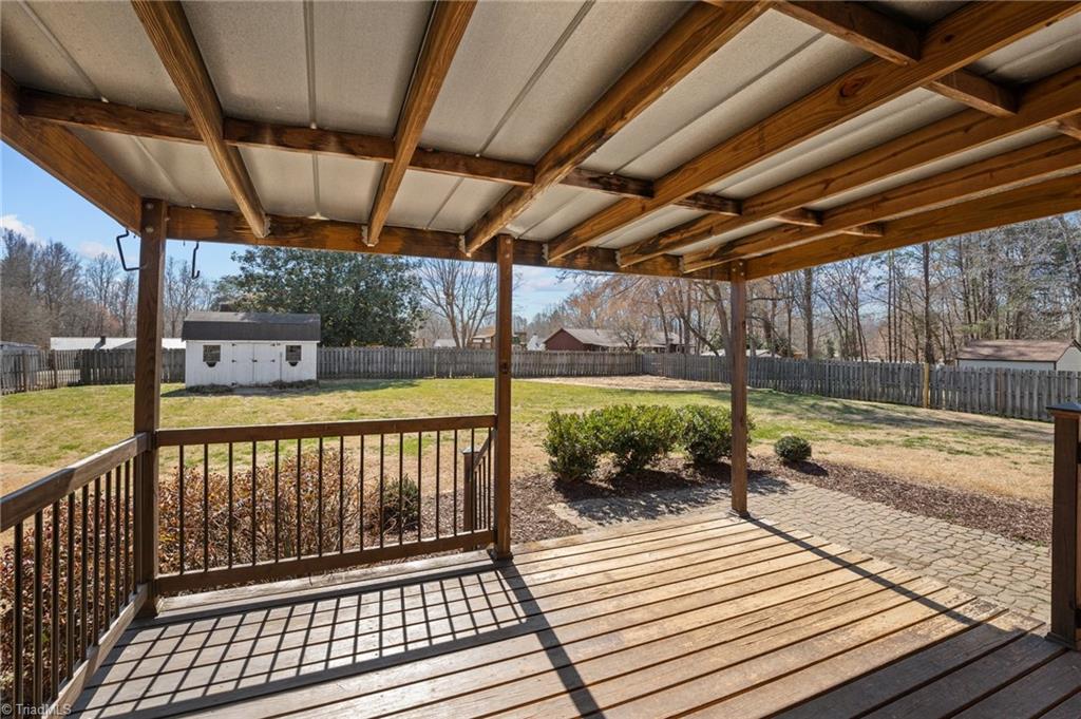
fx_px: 480
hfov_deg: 96.8
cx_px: 540
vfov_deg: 73.7
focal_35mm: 16
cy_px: 360
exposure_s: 1/200
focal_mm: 16
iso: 200
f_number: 8
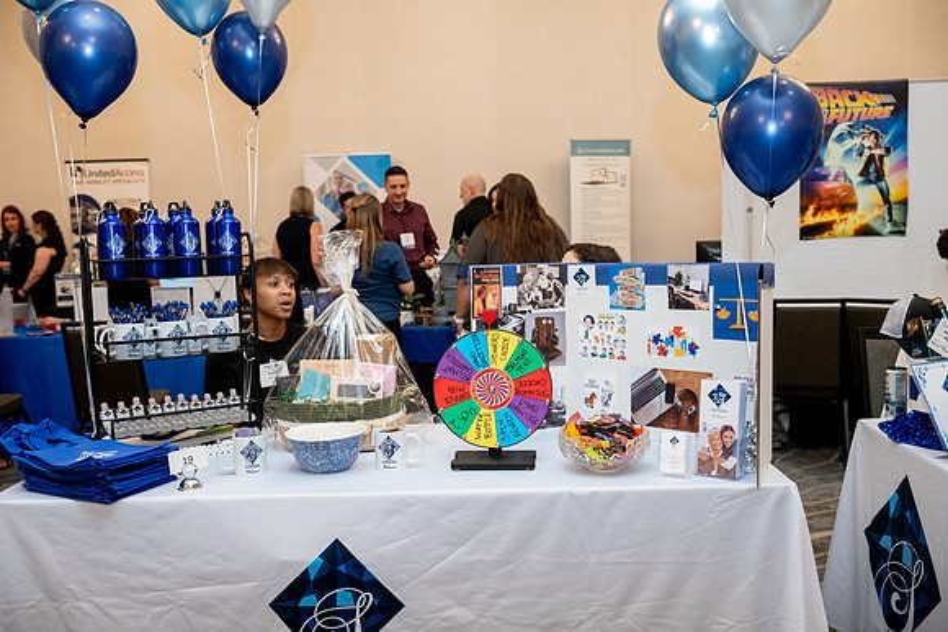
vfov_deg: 37.9
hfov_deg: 54.4
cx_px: 474
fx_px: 922
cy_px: 316
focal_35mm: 35
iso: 2000
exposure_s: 1/320
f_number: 4
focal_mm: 35
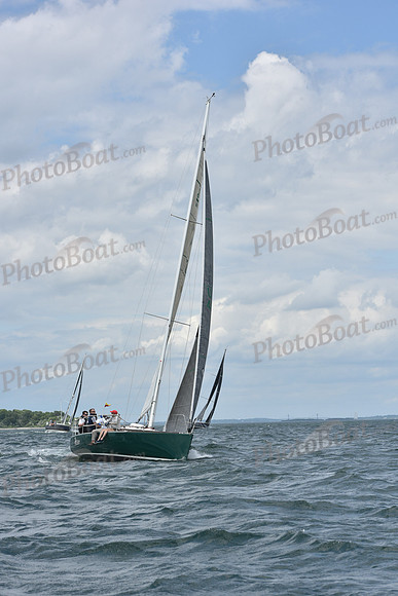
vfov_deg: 21.5
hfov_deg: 14.4
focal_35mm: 95
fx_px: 1574
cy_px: 298
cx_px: 199
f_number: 9
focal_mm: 95
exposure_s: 1/1000
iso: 250
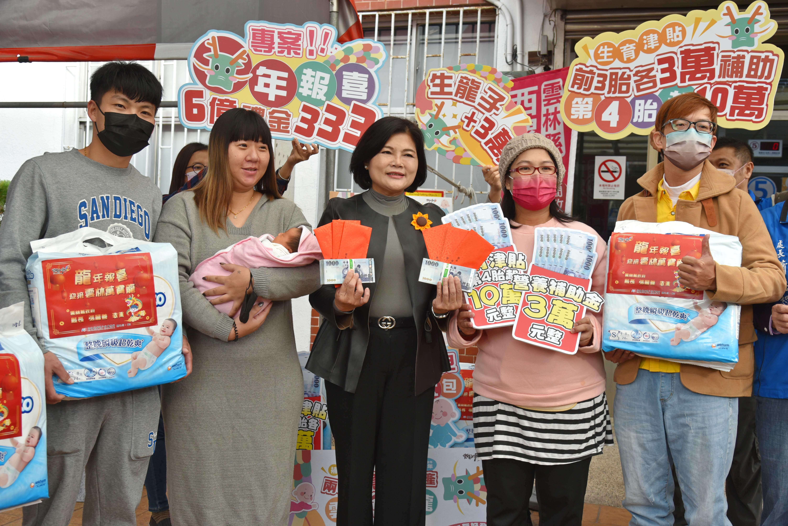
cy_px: 263
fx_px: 832
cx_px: 394
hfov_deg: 50.7
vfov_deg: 35.1
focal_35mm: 38
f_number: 7.1
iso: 400
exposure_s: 1/200
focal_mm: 38
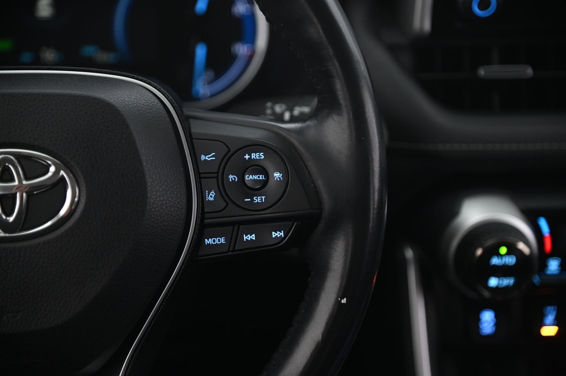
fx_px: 1492
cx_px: 283
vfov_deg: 14.4
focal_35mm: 95
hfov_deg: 21.5
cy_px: 188
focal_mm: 95
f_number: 4
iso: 2000
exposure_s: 1/15
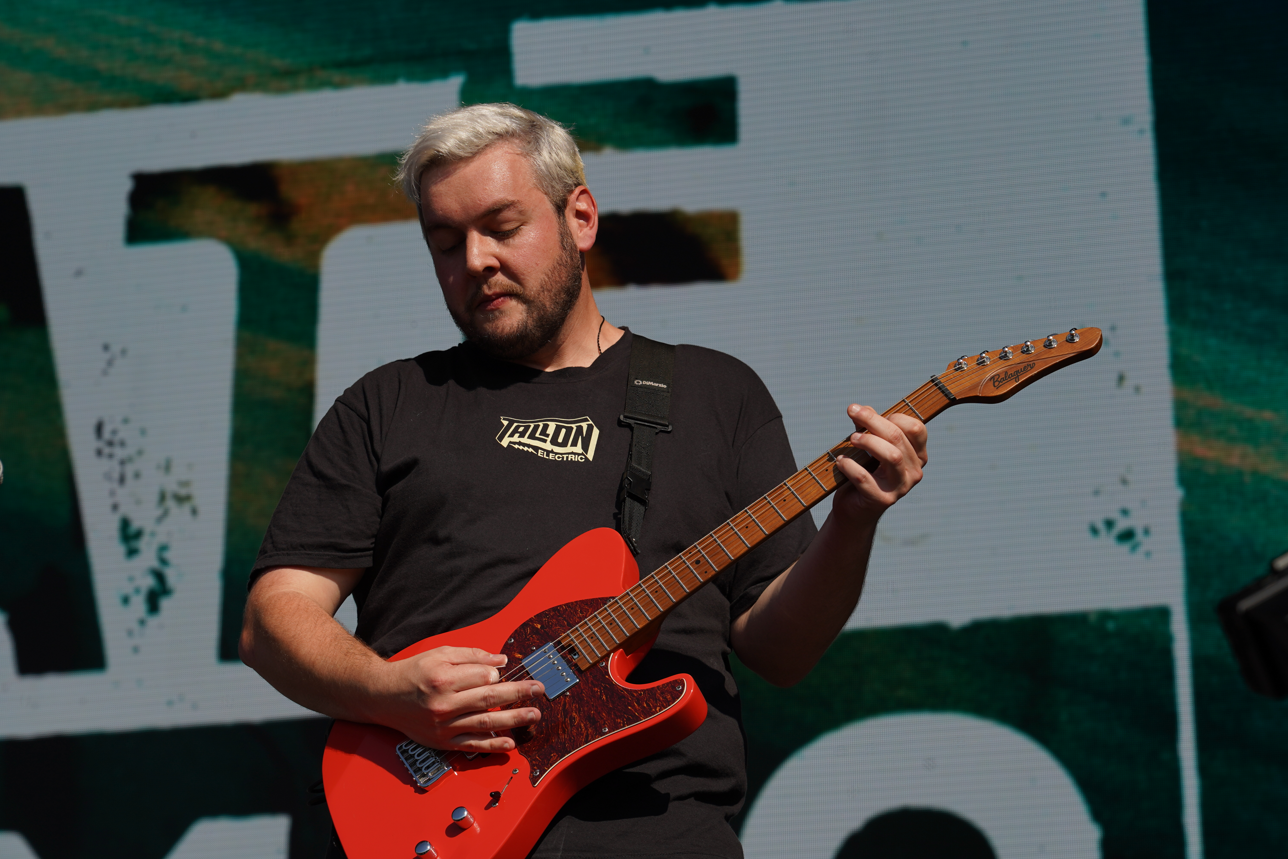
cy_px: 430
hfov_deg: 19.5
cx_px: 644
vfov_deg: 13.0
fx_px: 3756
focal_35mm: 105
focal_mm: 105
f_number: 8
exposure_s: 1/640
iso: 100
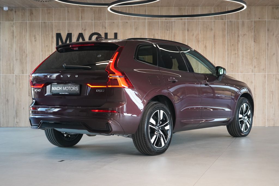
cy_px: 93
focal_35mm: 63
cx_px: 140
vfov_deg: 21.6
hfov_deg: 31.9
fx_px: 488
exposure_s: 1/160
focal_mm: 63
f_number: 5.6
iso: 5000
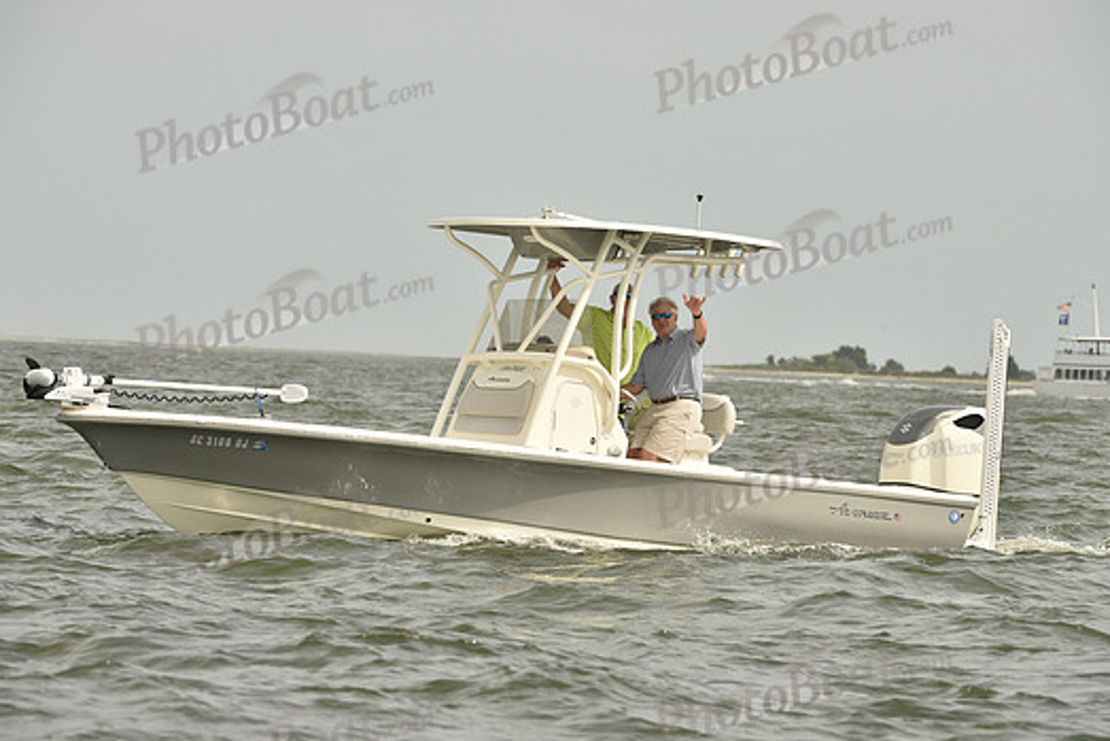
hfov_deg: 9.3
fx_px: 6846
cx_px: 545
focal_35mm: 222
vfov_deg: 6.2
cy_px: 394
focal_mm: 200
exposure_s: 1/1250
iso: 320
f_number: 7.1
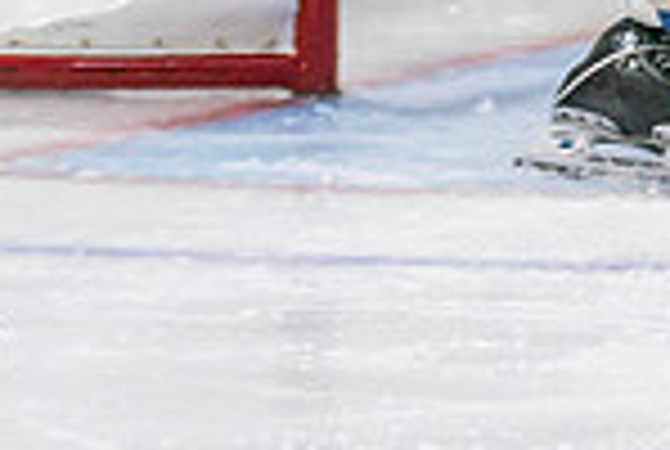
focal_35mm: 736
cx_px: 1248
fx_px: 13725
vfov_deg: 1.9
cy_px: -287
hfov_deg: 2.8
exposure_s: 1/640
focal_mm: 115
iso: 500
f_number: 2.8
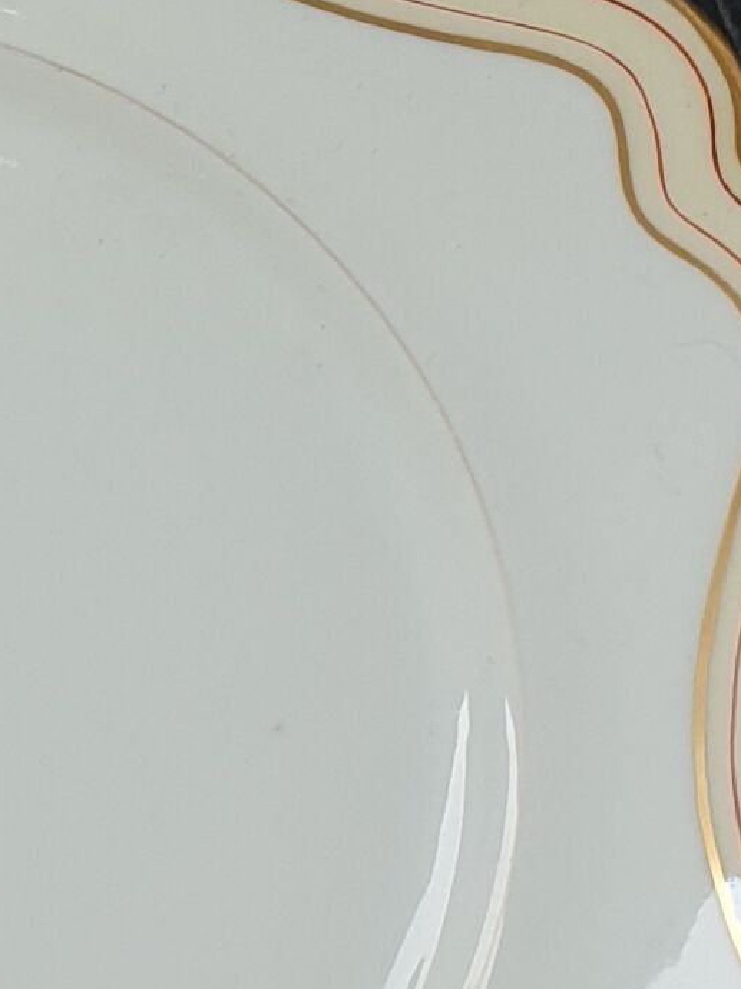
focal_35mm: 152
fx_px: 4341
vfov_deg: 12.2
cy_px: -621
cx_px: -259
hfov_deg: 9.6
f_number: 2.4
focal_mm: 4.3
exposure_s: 1/354
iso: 50
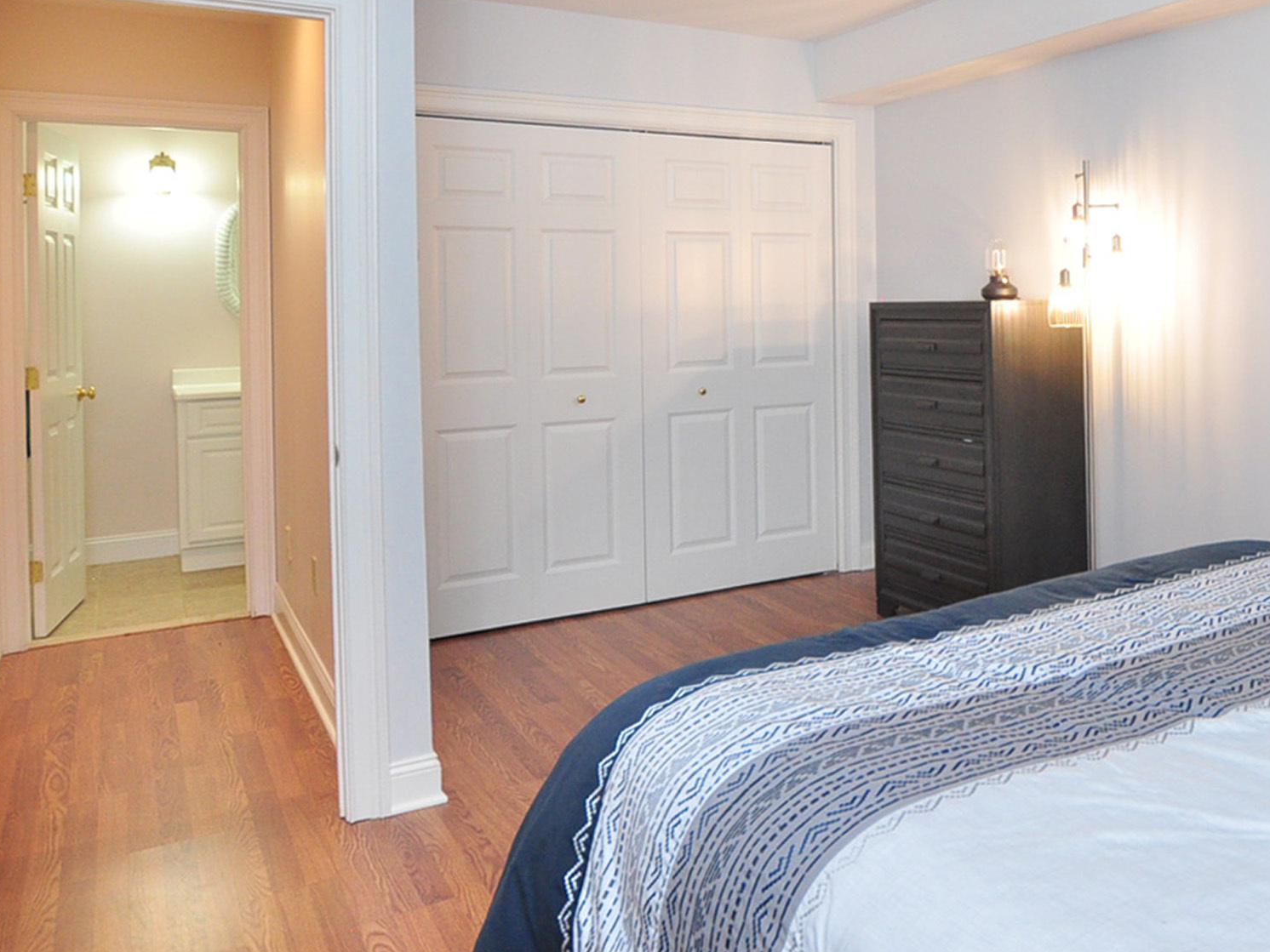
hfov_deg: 57.7
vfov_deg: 49.0
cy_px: 323
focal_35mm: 28
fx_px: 1027
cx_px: 1051
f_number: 4.5
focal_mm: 10
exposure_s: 1/50
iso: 800
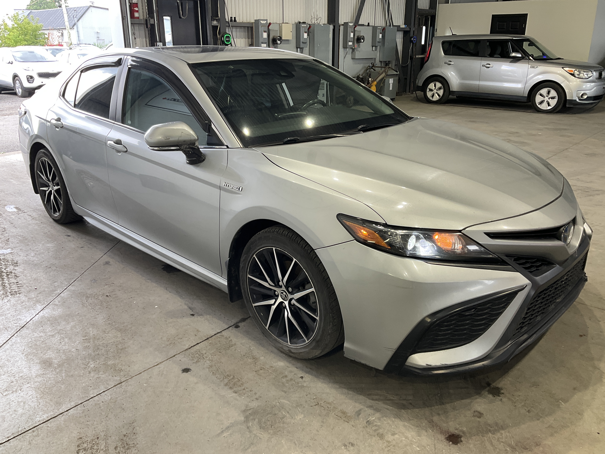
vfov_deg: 48.2
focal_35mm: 29
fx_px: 507
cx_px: 302
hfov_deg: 61.7
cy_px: 227
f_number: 1.8
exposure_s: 1/60
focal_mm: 3
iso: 40
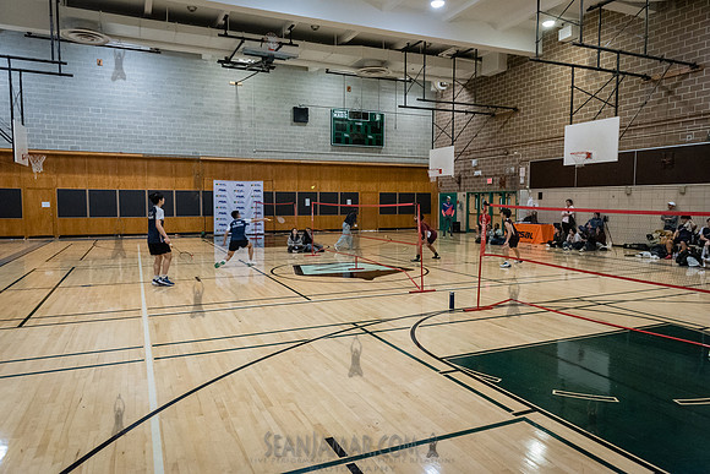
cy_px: 237
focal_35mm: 24
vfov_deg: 52.7
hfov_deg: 73.2
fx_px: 478
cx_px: 353
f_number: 3.5
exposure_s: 1/400
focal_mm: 24
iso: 8000
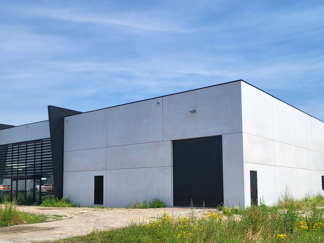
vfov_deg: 38.2
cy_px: 163
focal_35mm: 37
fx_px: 346
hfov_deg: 50.1
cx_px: 163
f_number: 1.8
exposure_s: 1/2600
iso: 40
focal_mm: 5.4
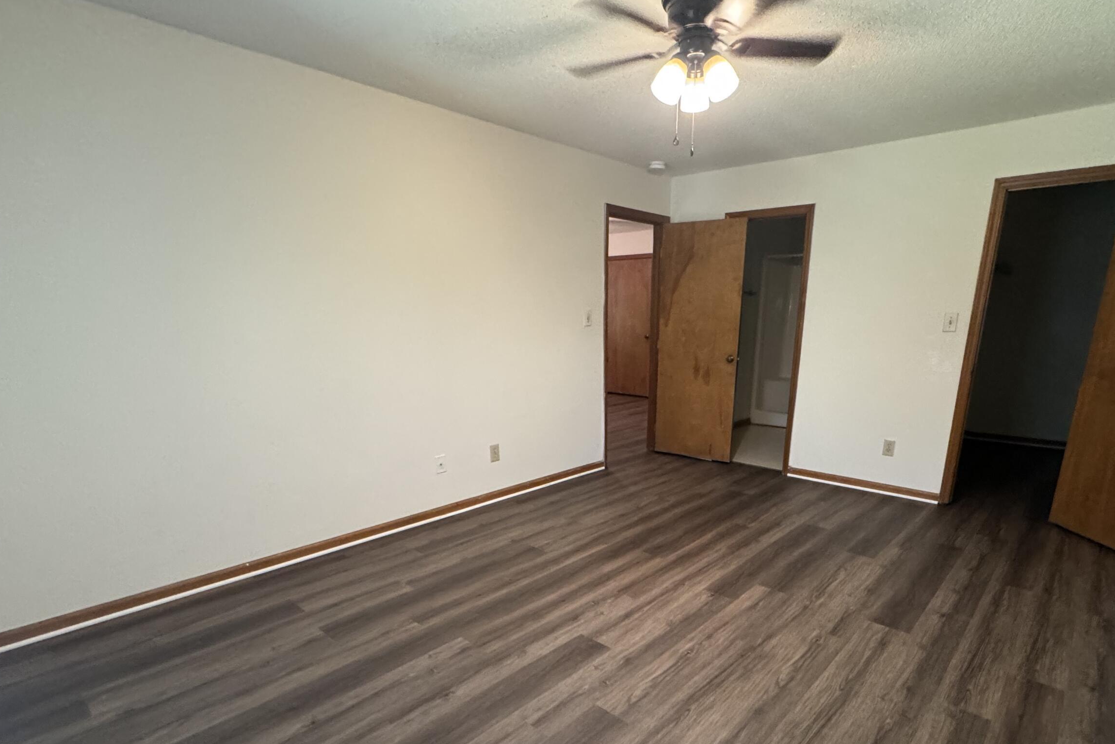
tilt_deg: -17.6
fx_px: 588
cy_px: 479
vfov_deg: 63.3
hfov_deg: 86.8
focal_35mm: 19
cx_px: 597
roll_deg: -1.0
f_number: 2.2
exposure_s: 1/60
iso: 800
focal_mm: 2.22
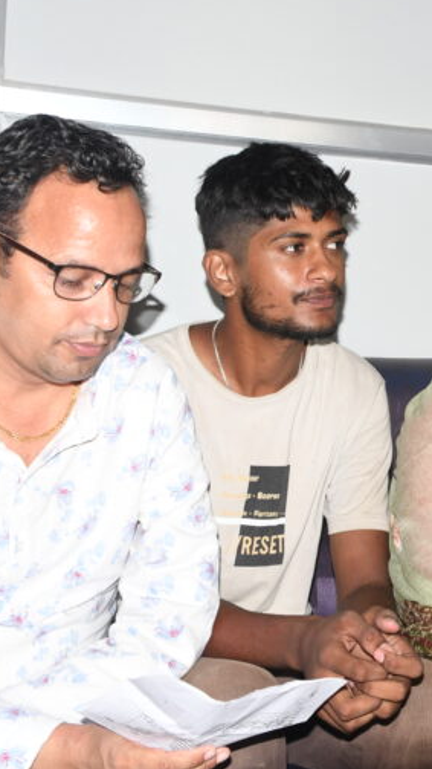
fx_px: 1303
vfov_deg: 32.8
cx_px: 482
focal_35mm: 64
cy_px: 381
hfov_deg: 18.1
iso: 1250
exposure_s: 1/160
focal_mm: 27
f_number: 5.6
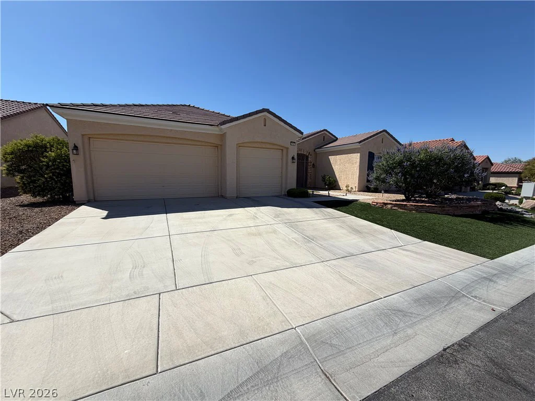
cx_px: 268
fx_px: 216
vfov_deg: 85.7
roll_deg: +0.0
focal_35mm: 14
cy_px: 200
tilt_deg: -6.2
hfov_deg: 102.1
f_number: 2.2
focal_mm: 2.22
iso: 20
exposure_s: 1/1497
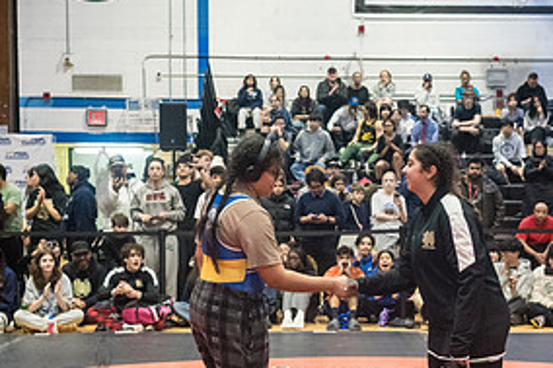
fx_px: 1121
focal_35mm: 73
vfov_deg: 18.5
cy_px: 274
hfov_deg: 27.6
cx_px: 346
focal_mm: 35
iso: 8000
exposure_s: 1/400
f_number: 4
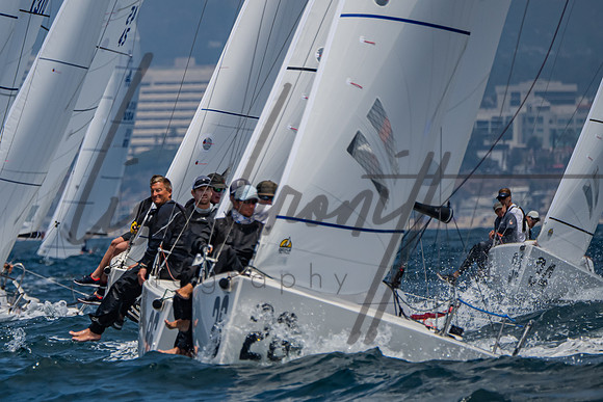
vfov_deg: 2.1
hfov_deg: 3.1
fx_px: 11139
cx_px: -4
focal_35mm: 665
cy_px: 341
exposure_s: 1/2500
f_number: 6.3
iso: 400
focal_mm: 330
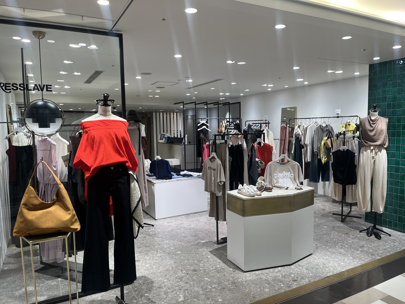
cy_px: 152
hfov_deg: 67.3
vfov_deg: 53.1
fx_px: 304
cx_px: 202
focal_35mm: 26
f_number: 1.6
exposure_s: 1/100
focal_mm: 5.1
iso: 50
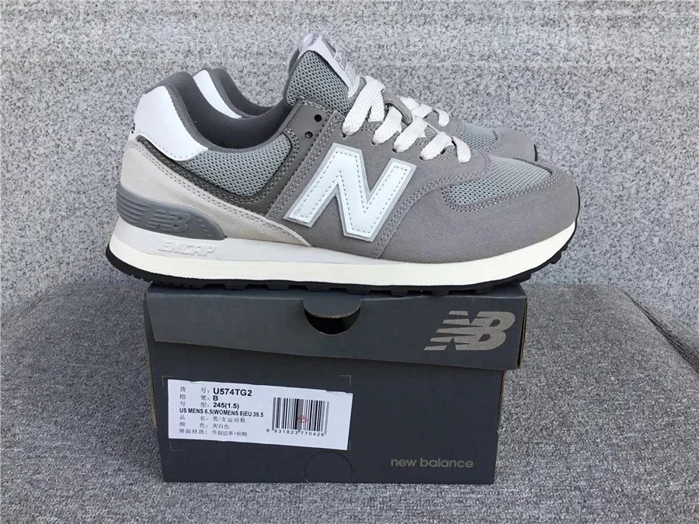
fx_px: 626
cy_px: 262
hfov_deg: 58.4
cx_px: 350
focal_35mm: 31
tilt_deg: -21.0
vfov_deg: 45.4
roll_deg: -0.4
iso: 25
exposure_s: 1/370
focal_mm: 3.3
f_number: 2.4
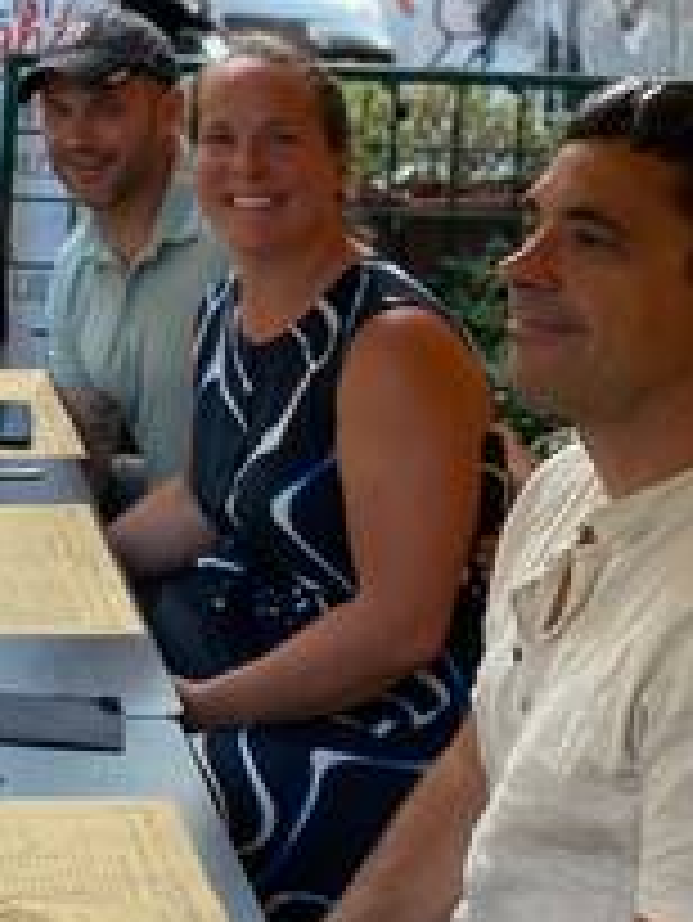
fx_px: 2160
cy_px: 27
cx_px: -234
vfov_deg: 23.2
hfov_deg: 17.0
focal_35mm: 81
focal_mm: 4.25
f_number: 1.8
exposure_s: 1/50
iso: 80
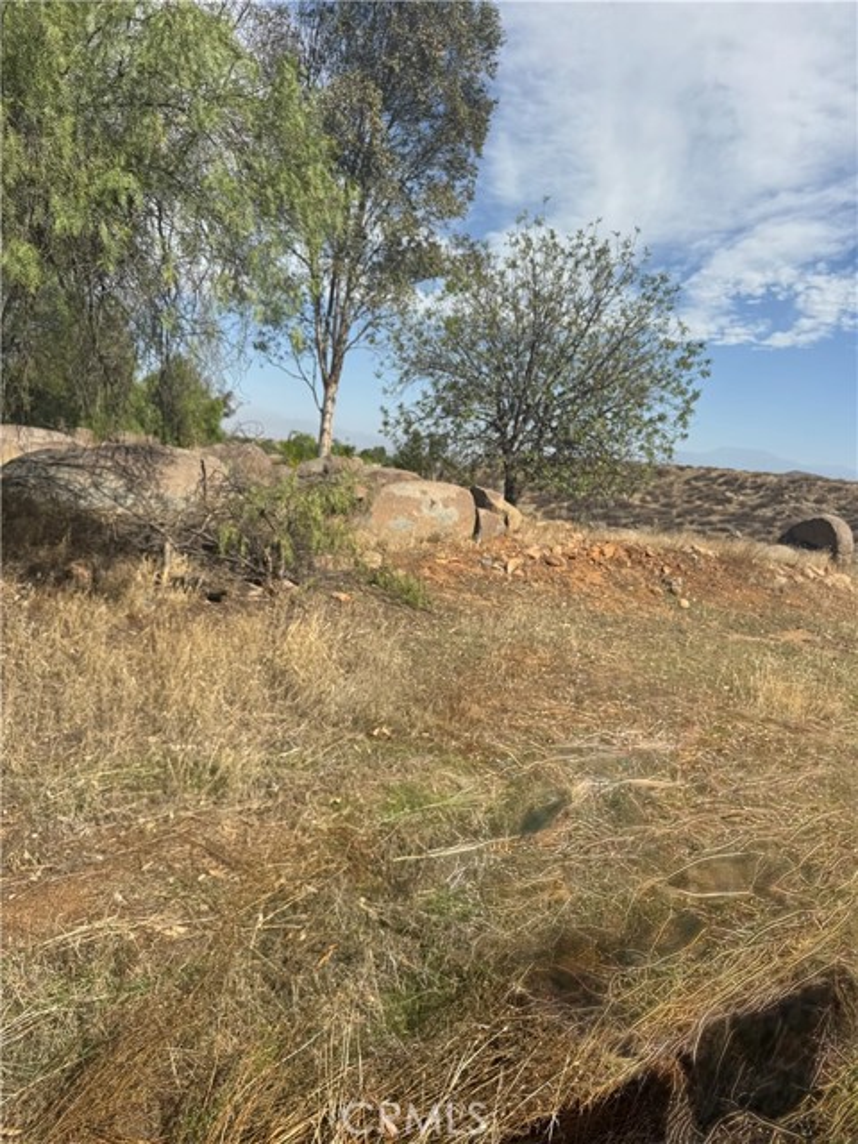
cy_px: 572
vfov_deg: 71.6
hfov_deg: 56.8
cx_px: 429
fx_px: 793
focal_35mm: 24
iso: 80
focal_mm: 6.76
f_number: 1.78
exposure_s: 1/5814
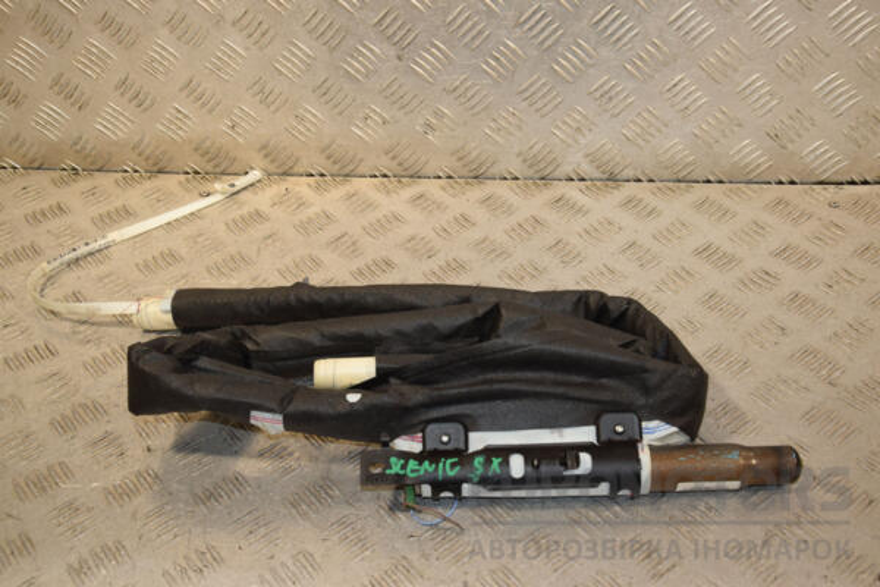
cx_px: 440
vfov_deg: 29.9
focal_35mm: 45
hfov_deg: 43.6
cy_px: 294
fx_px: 1100
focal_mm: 30
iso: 800
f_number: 6.3
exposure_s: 1/200
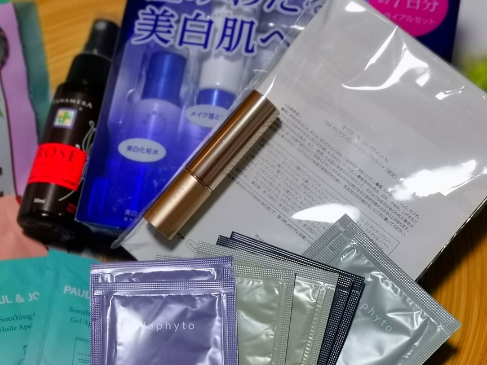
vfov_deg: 19.6
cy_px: 204
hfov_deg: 25.9
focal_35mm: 75
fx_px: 1055
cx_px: 189
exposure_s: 1/120
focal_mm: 5.58
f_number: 4
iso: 200
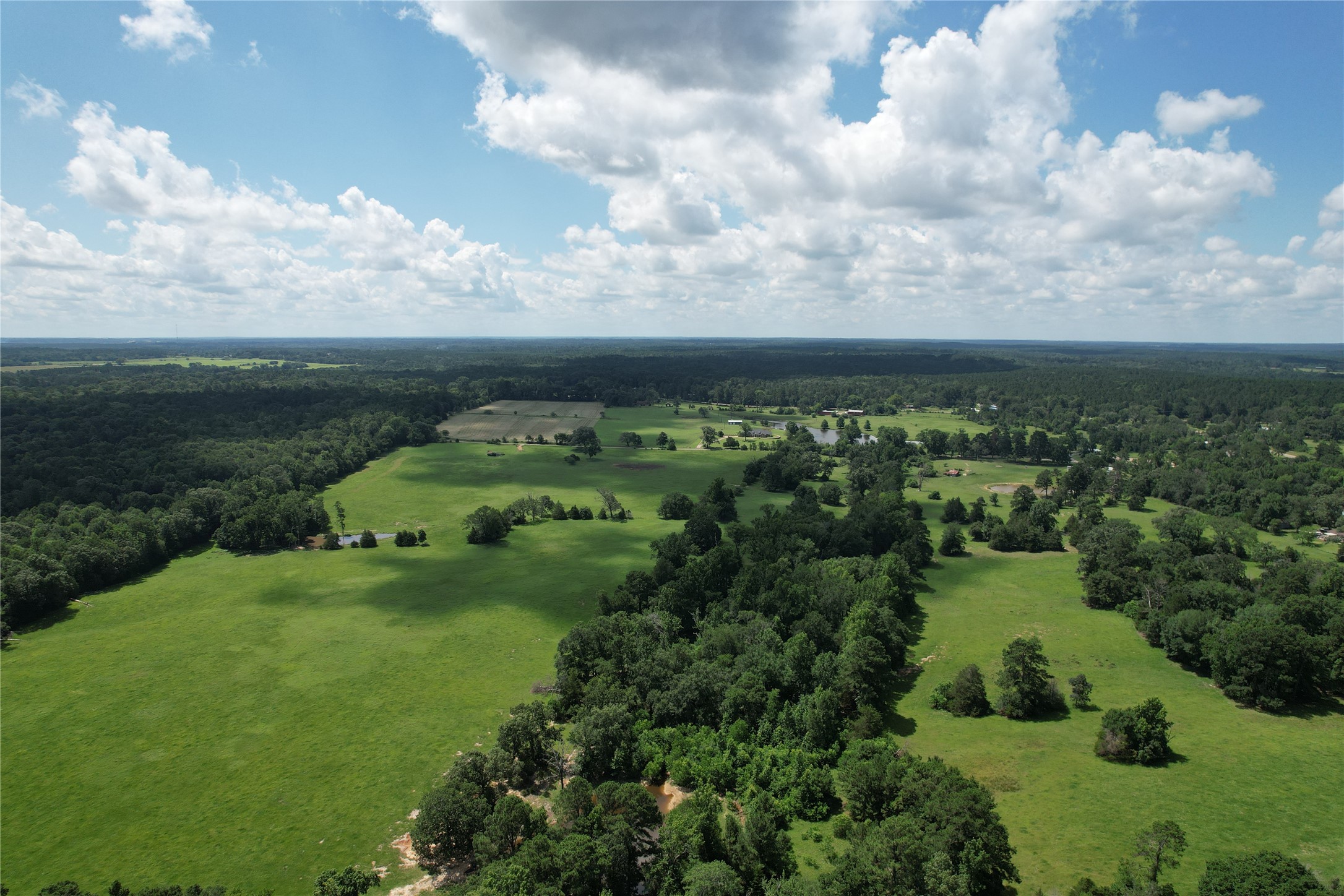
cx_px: 672
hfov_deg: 78.6
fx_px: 821
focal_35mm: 22
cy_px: 448
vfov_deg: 57.2
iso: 120
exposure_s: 1/2500
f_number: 2.8
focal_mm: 8.38
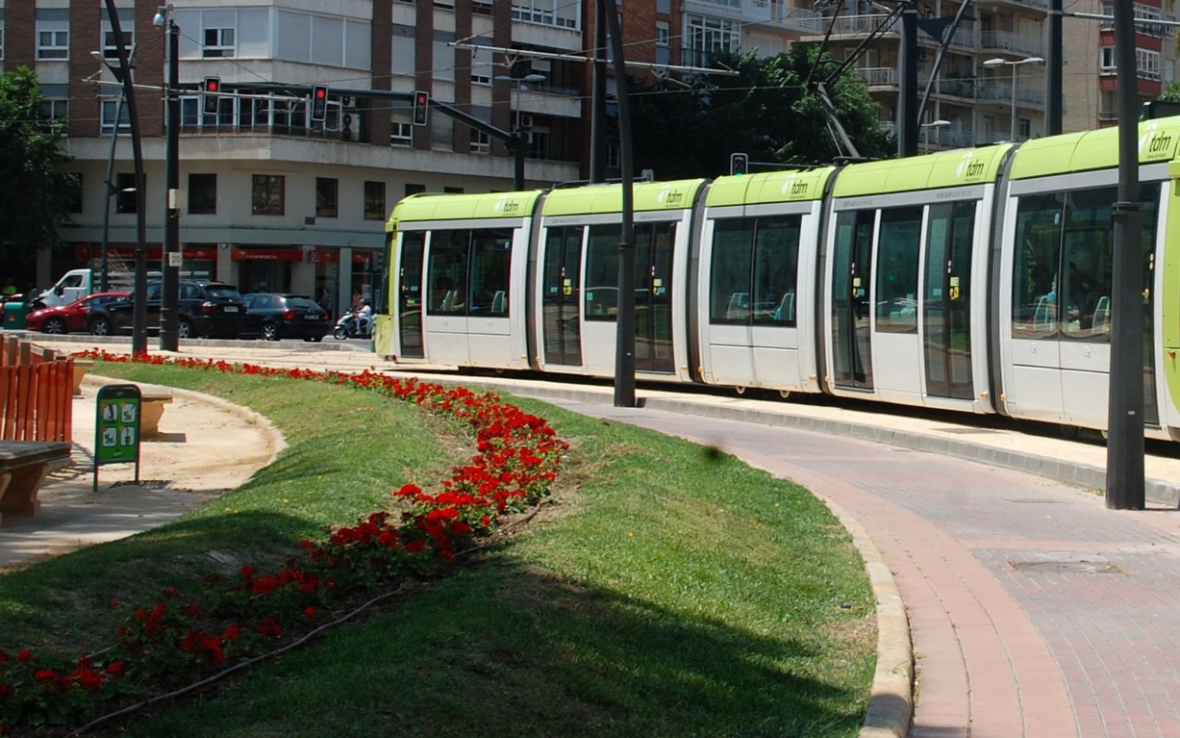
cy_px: 252
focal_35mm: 67
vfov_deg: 19.4
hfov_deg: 30.1
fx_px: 2155
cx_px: 904
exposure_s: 1/320
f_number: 9
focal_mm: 28
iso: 200
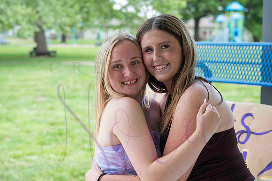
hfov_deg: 32.2
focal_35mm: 62
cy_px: 87
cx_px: 130
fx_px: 472
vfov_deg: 21.8
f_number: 4
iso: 400
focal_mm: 59
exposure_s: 1/500
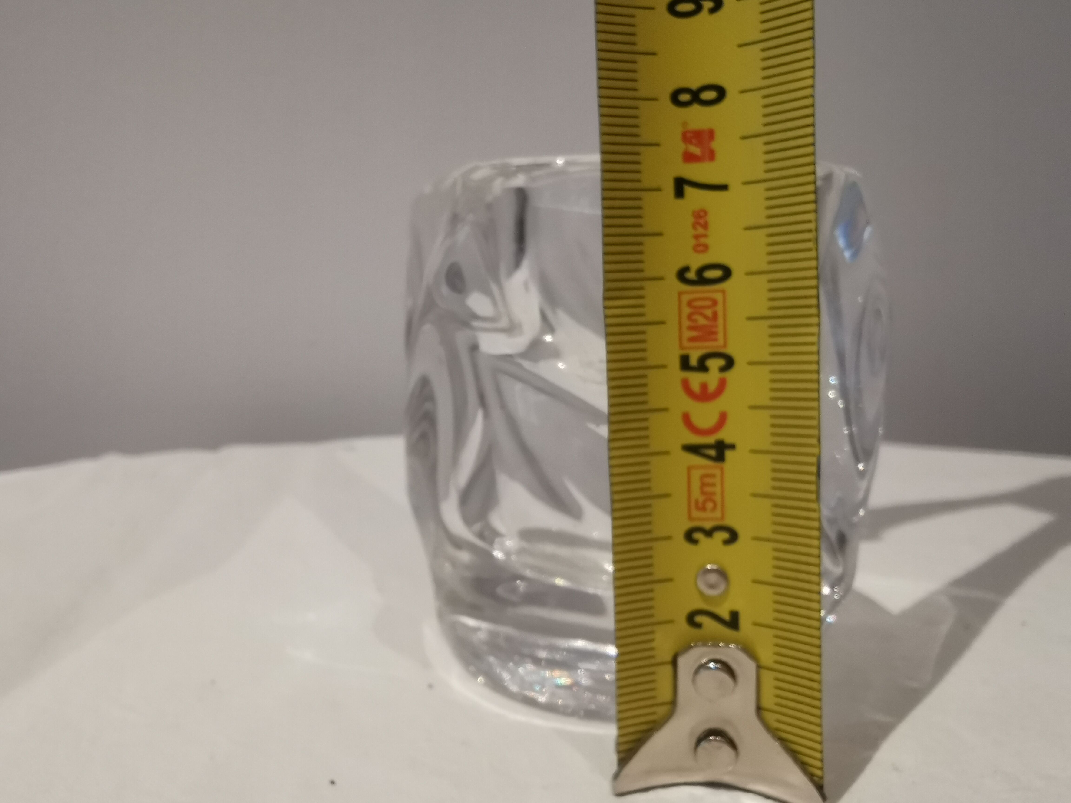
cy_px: 402
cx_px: 536
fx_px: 804
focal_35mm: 26
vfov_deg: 53.1
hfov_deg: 67.3
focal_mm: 2.26
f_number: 2.2
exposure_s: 1/25
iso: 320
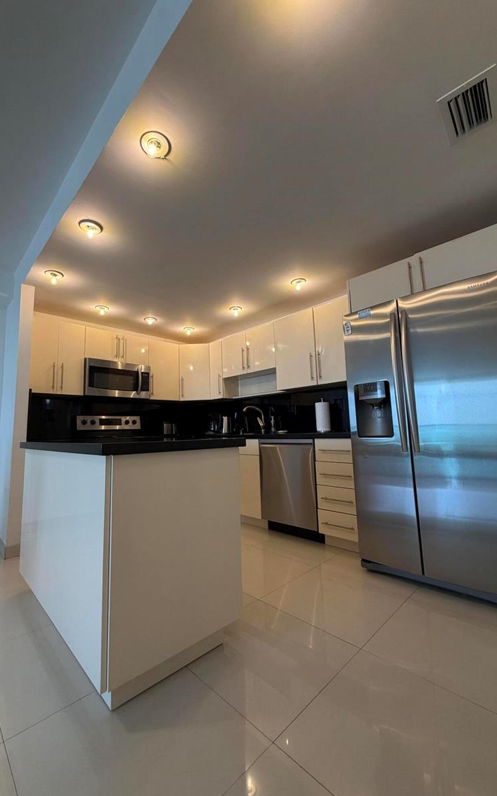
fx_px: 325
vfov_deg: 101.5
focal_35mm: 15
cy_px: 396
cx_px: 230
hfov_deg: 74.7
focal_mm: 2.22
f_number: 2.2
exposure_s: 1/120
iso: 200
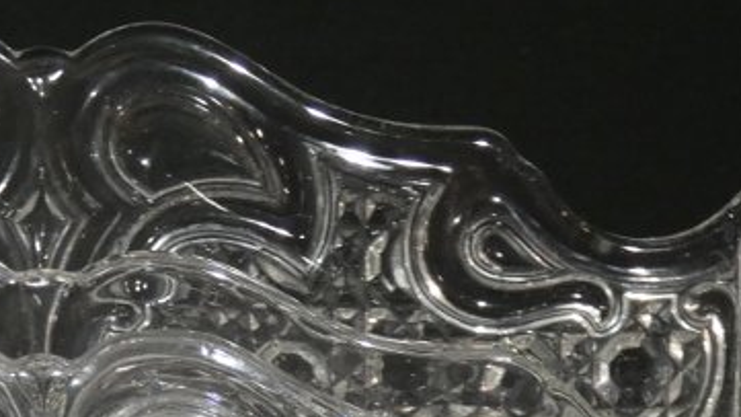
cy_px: 438
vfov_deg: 5.9
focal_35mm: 204
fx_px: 4008
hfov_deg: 10.5
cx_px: 66
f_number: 4.2
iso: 250
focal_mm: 11.9
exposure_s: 1/80
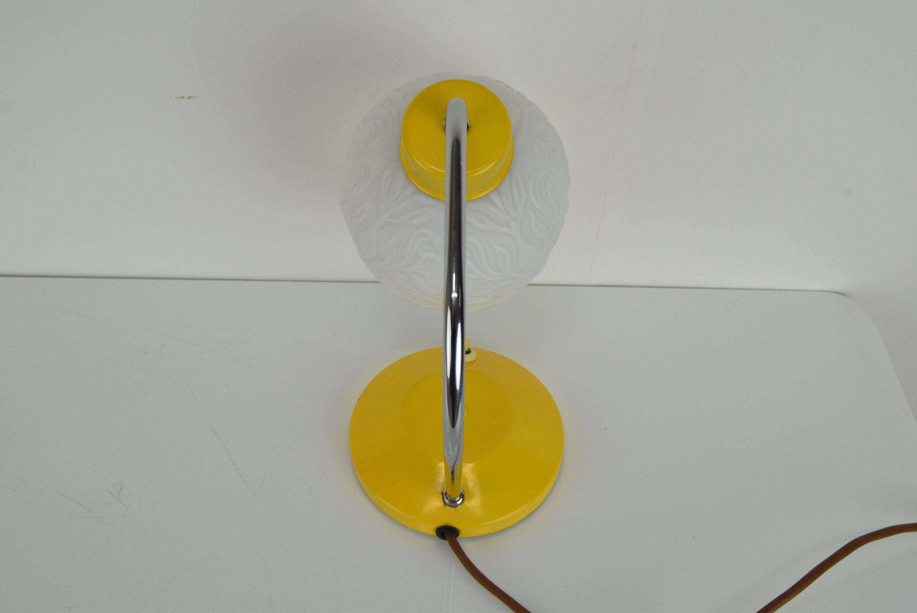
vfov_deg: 40.0
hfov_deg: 57.2
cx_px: 458
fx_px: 841
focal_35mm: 33
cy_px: 306
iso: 1600
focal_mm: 22
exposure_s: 1/500
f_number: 9
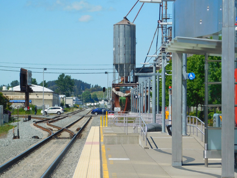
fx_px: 1164
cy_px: 89
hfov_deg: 11.6
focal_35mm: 170
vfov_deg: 8.7
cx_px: 118
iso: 125
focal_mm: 30.1
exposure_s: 1/800
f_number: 5.3
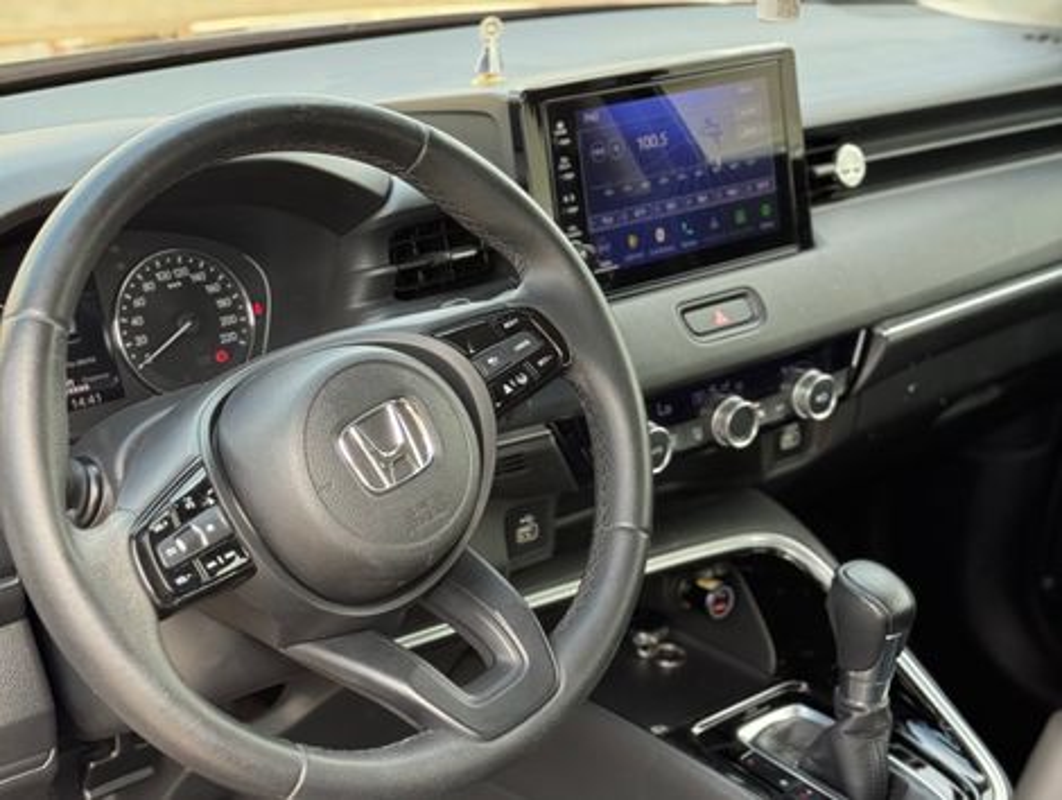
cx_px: 531
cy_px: 400
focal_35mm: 48
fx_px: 1475
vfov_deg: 30.3
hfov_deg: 39.6
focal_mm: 6.76
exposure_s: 1/242
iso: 125
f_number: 1.78
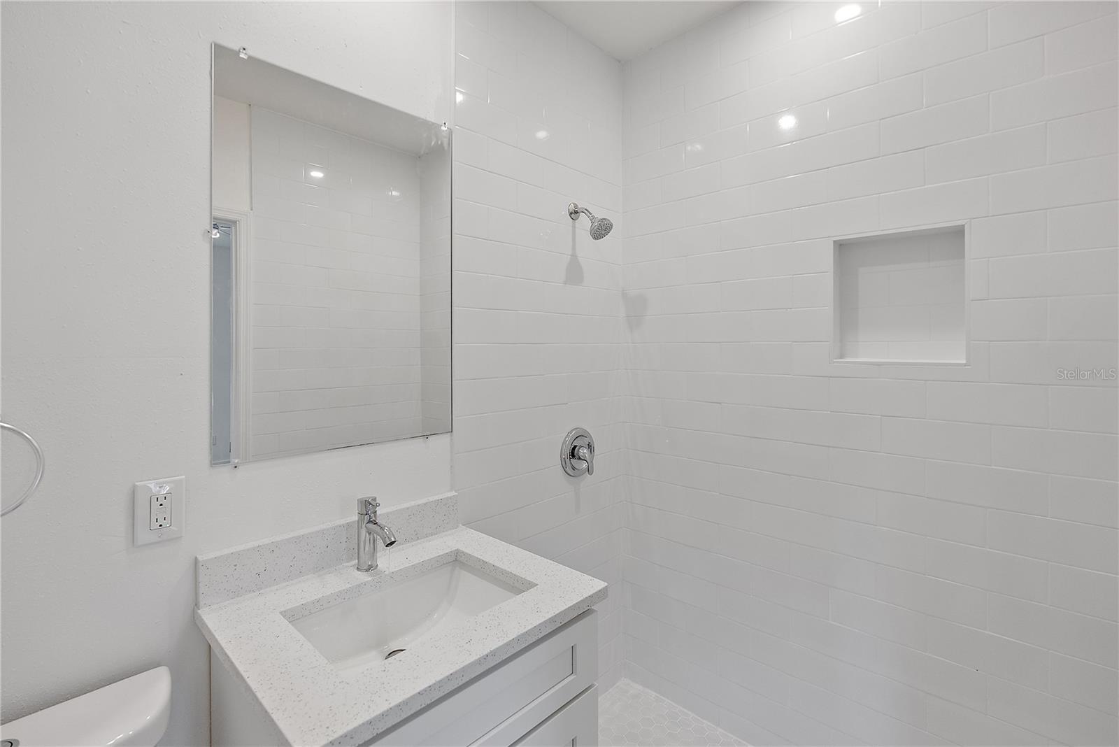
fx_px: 497
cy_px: 374
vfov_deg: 73.8
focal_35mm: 16
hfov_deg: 96.7
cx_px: 560
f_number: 4
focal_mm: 16
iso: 1600
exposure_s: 1/80
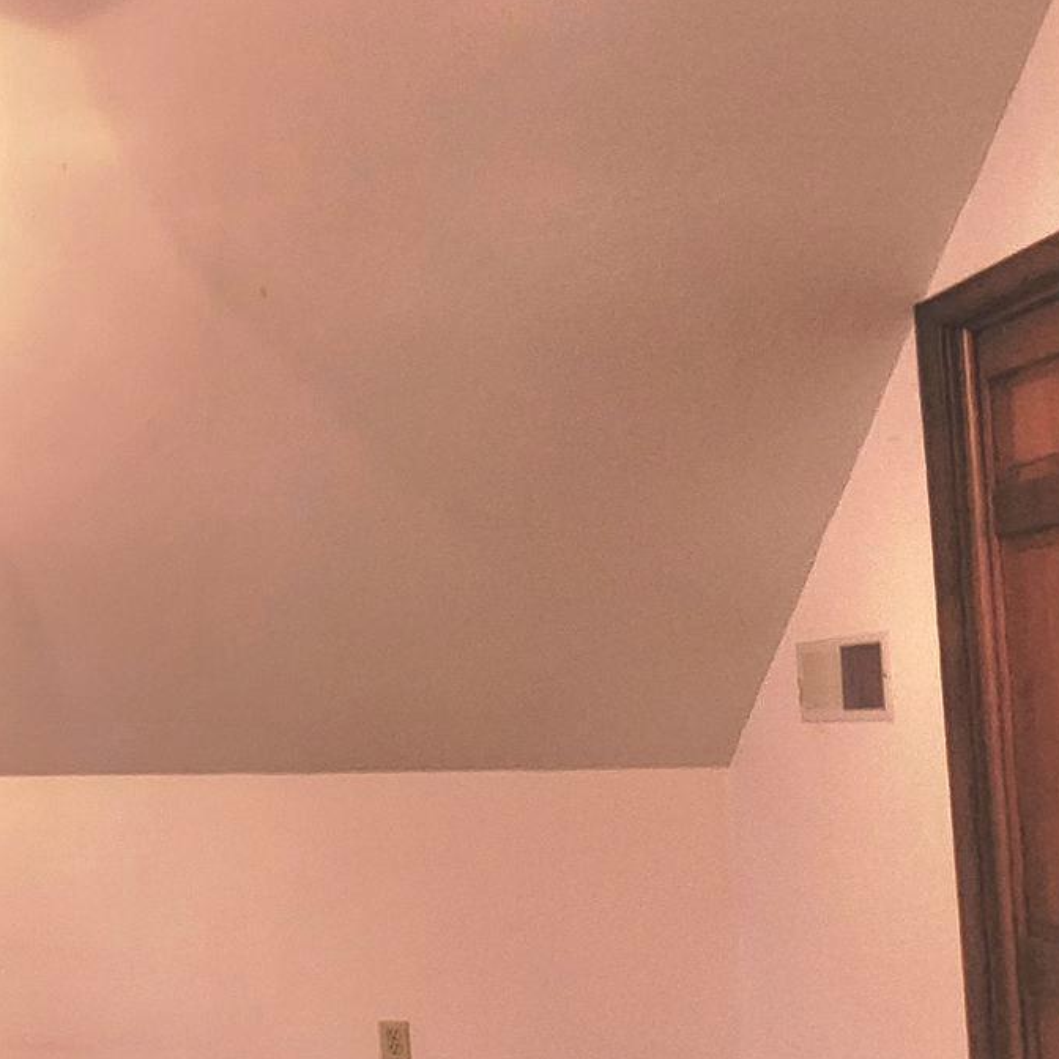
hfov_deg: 30.1
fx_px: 1211
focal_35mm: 35
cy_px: 671
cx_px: -482
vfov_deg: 46.7
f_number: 2.2
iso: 400
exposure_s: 1/40
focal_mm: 2.2
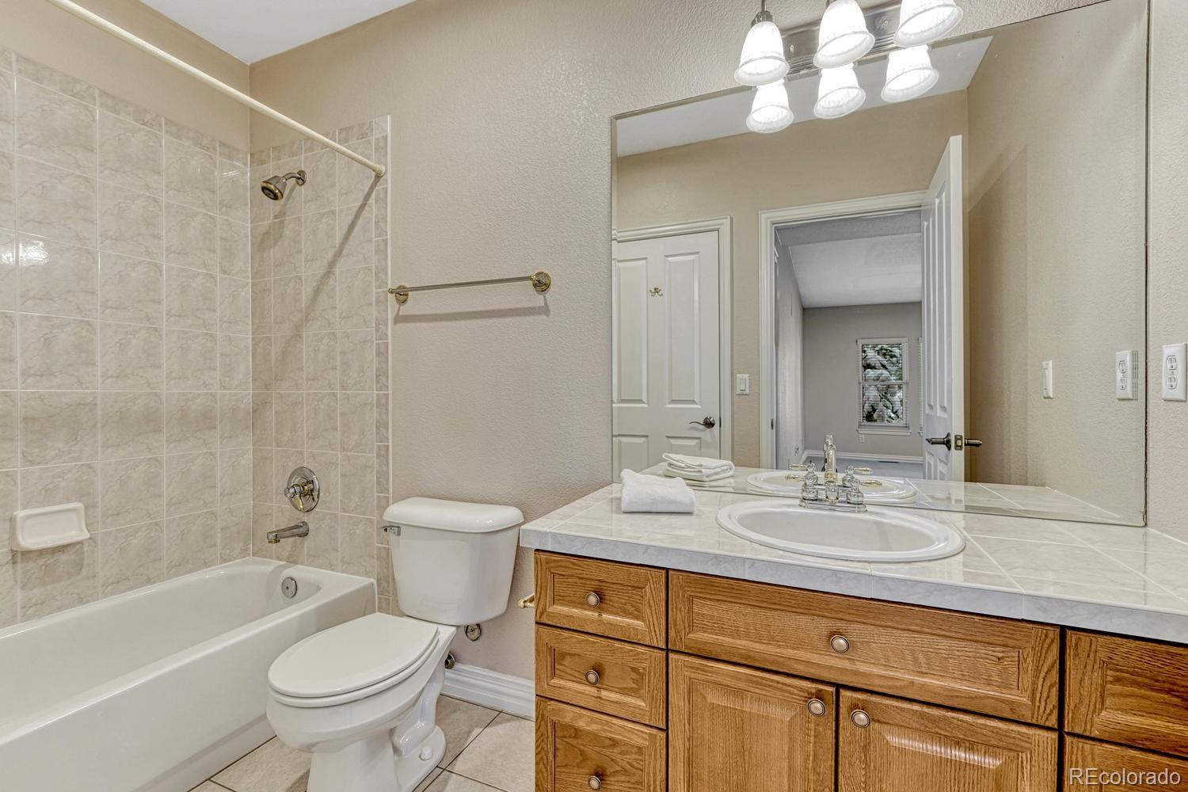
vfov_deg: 81.2
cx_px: 594
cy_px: 396
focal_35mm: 14
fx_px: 462
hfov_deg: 104.3
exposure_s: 1/13
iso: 400
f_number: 8
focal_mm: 14
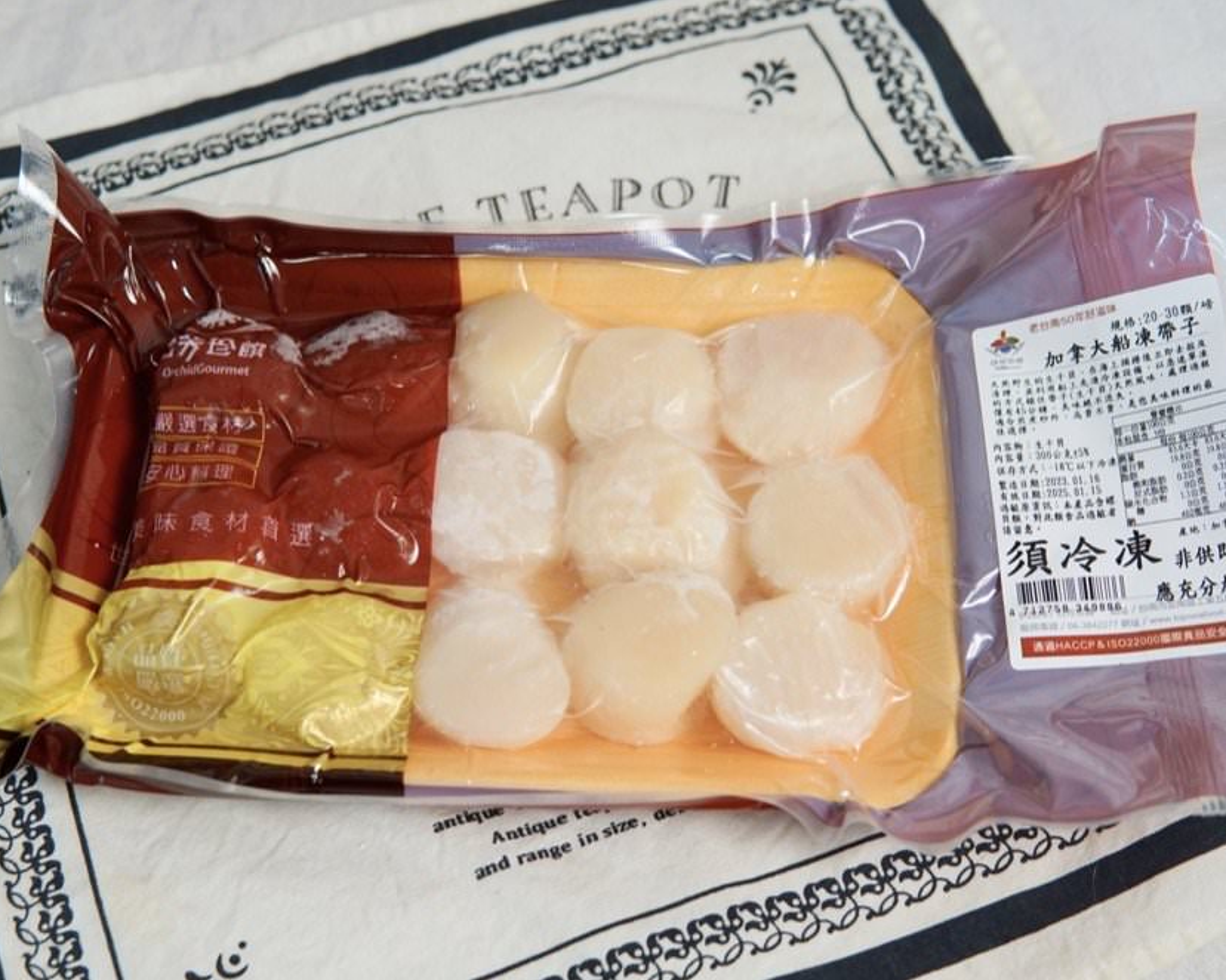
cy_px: 490
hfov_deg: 36.7
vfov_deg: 29.7
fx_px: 1850
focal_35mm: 51
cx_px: 640
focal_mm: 30
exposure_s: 1/160
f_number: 4
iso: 400
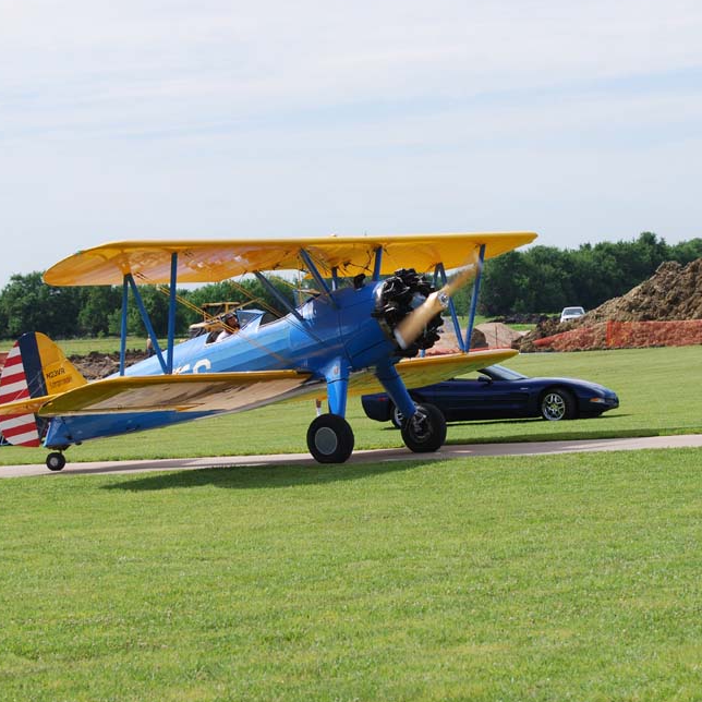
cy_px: 356
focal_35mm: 142
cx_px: 458
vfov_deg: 12.3
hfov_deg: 12.3
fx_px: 3258
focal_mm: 70
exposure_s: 1/500
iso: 125
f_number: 5.6
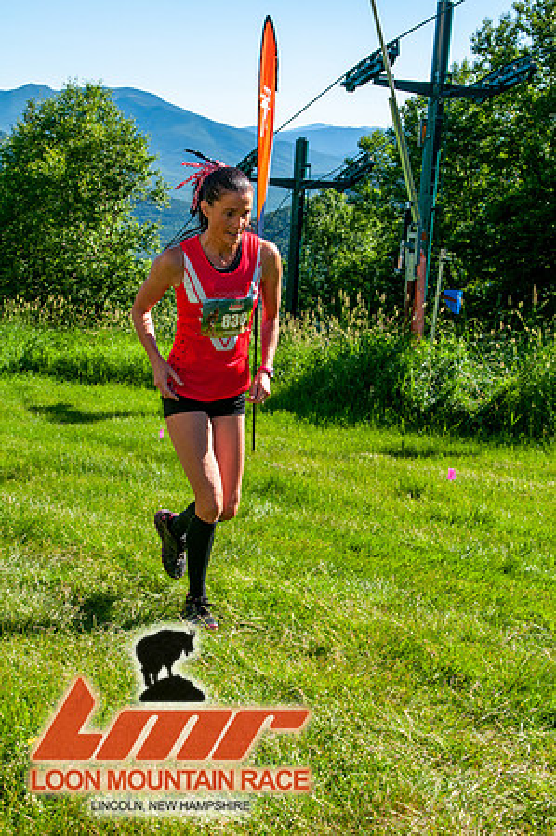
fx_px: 1184
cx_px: 278
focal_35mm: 51
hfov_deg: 26.4
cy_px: 418
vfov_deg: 38.9
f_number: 8
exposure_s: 1/400
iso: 200
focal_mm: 34
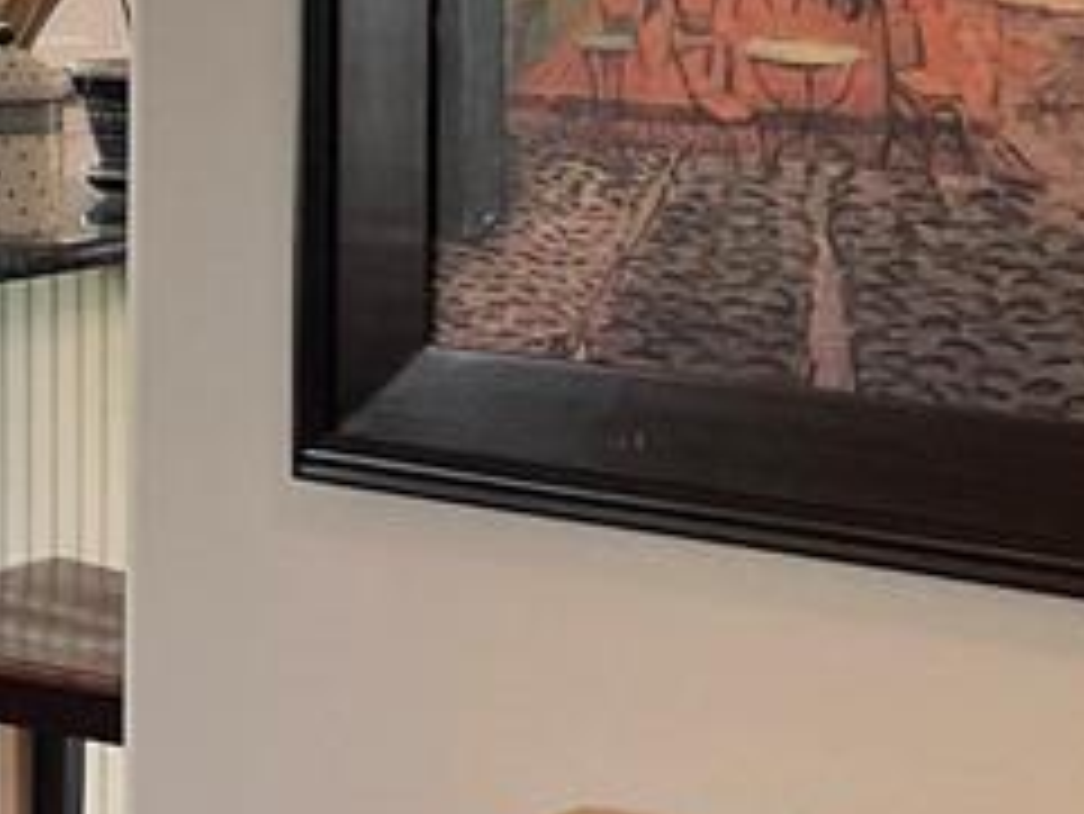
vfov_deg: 12.0
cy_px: 135
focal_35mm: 123
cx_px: -585
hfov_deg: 14.8
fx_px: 3854
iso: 64
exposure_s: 1/60
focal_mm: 3
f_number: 1.8
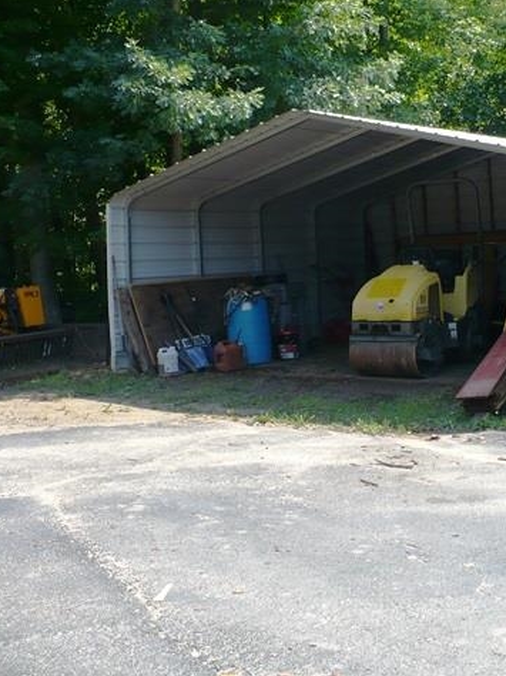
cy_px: 335
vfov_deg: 38.2
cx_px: 372
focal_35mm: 50
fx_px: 975
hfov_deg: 28.7
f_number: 2.8
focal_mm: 6.1
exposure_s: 1/400
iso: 100
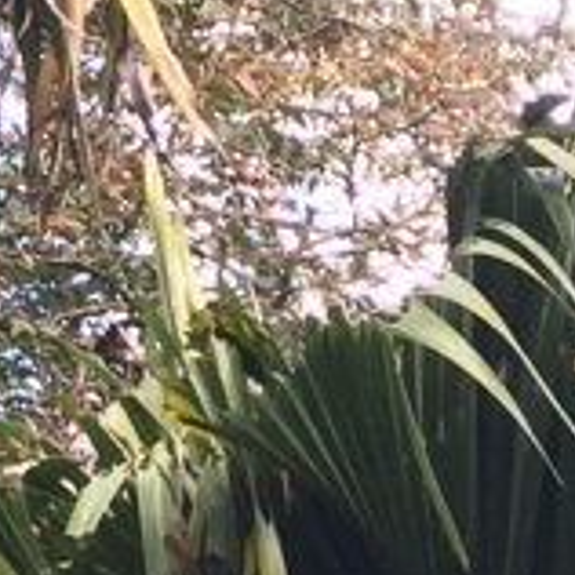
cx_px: -968
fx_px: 3665
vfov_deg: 7.9
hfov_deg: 8.0
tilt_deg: +29.5
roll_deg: -1.4
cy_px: -1063
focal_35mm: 195
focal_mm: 4.15
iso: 32
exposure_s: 1/191
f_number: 2.2
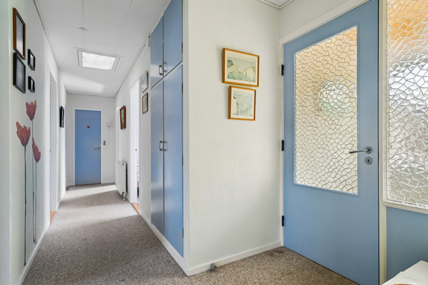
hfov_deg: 90.0
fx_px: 214
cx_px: 214
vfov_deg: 67.4
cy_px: 142
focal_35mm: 18
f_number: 8
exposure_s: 1/80
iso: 400
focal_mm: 18
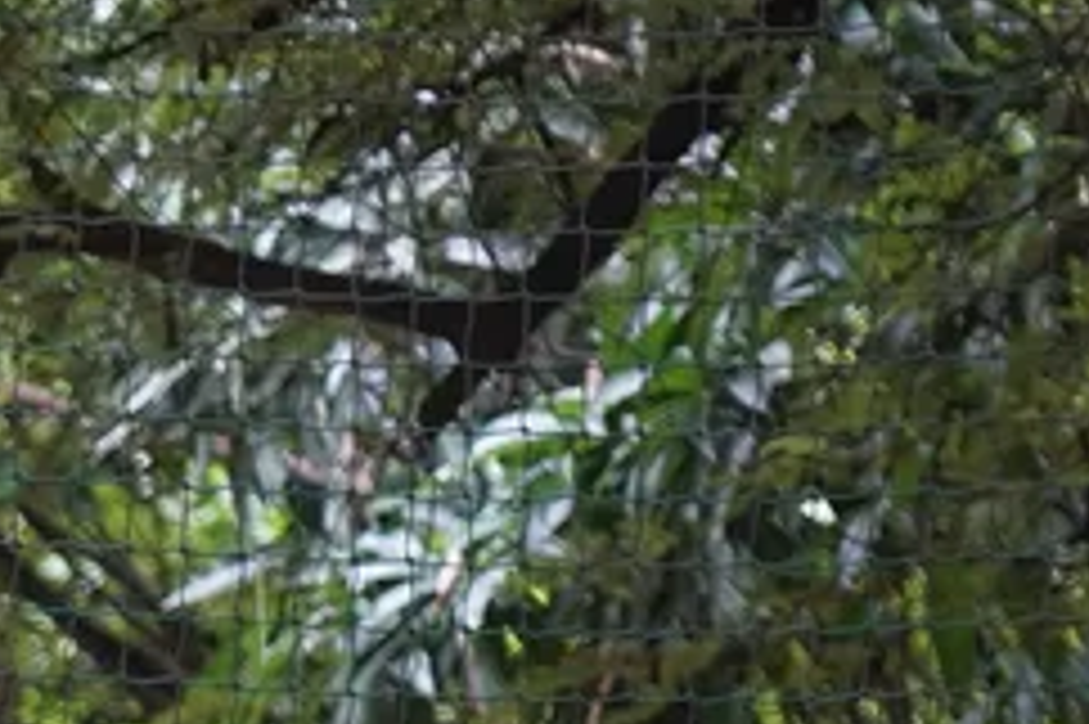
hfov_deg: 2.9
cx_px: -2088
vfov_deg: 2.0
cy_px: 1698
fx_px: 21009
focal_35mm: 695
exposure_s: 1/160
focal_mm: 105
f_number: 4
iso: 1000
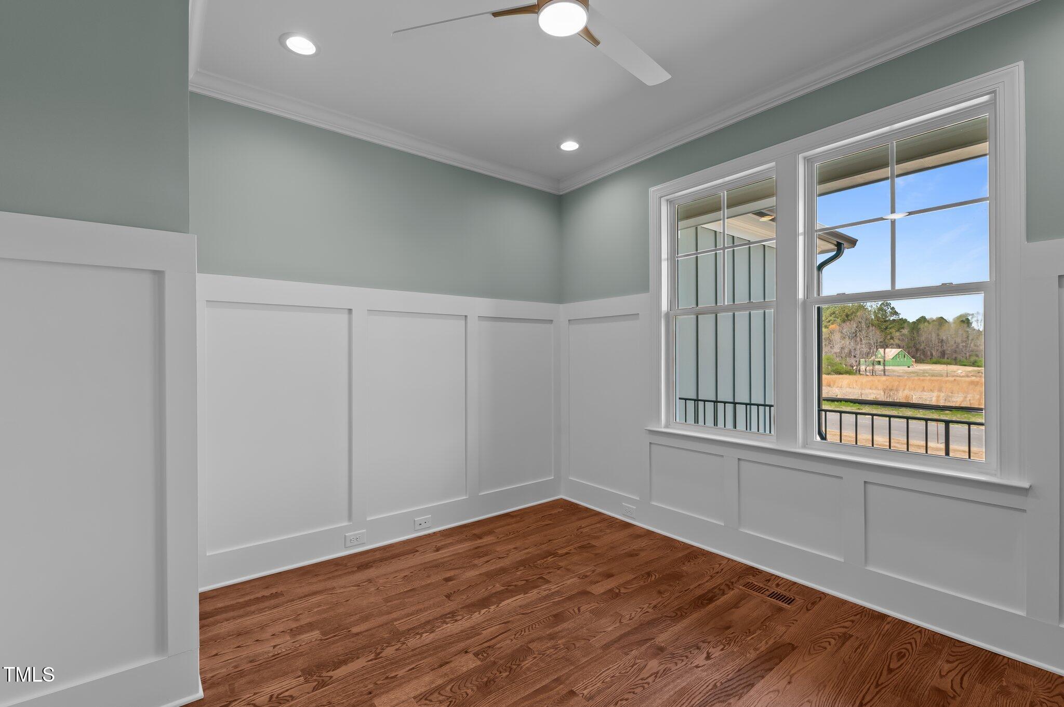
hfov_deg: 100.4
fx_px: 443
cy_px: 354
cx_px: 532
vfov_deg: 77.2
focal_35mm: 15
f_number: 6.3
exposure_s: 1/25
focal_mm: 15
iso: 400
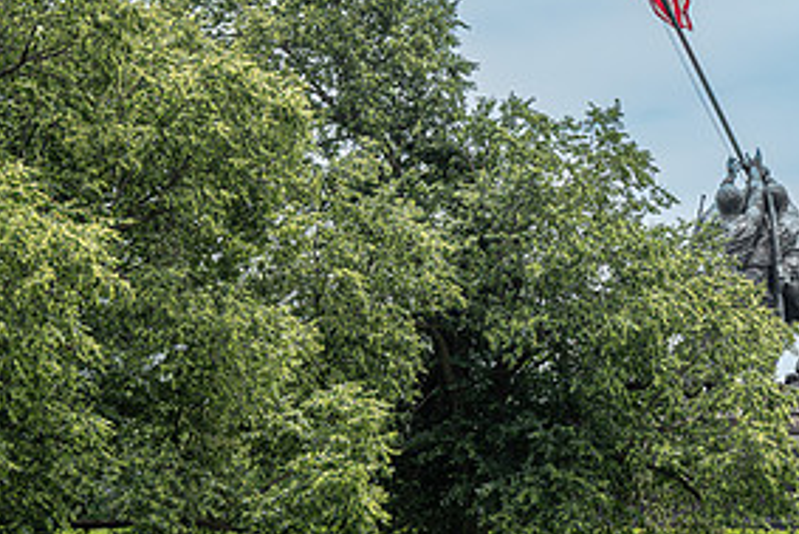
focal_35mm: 133
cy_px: 259
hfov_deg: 15.2
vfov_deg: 10.3
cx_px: 743
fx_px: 2953
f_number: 6.3
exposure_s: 1/125
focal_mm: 65
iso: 100
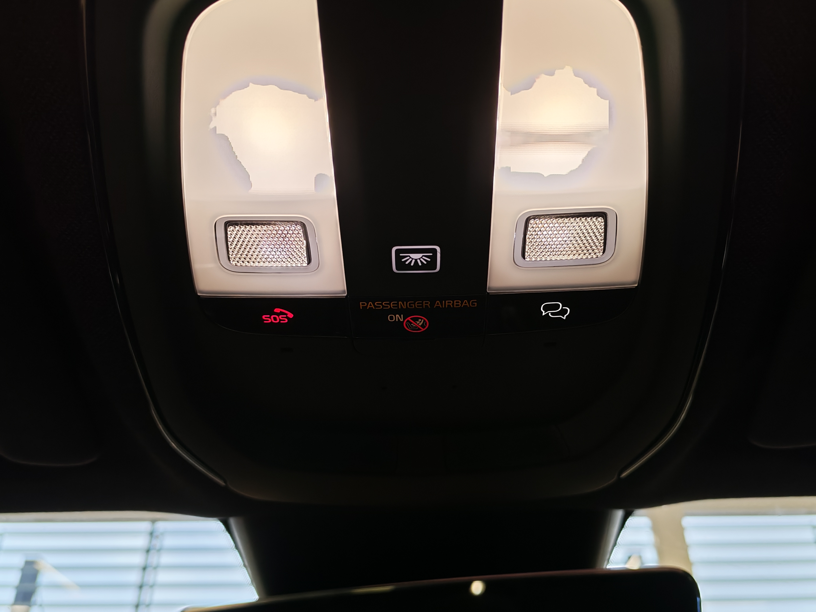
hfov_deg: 56.8
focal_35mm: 32
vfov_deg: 44.2
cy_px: 306
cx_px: 408
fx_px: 754
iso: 140
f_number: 1.9
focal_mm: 6.12
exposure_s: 1/100
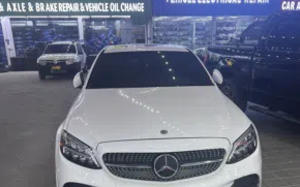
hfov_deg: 51.6
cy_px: 137
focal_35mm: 38
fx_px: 311
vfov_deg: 33.0
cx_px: 154
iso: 50
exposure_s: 1/100
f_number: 1.5
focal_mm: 5.7
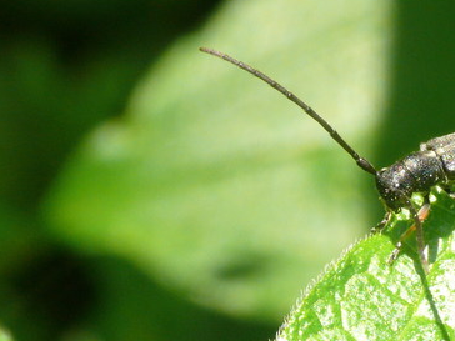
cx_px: 331
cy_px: 201
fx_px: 4745
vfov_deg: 4.1
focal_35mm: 361
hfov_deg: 5.5
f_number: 11
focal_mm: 32.5
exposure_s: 1/60
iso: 200
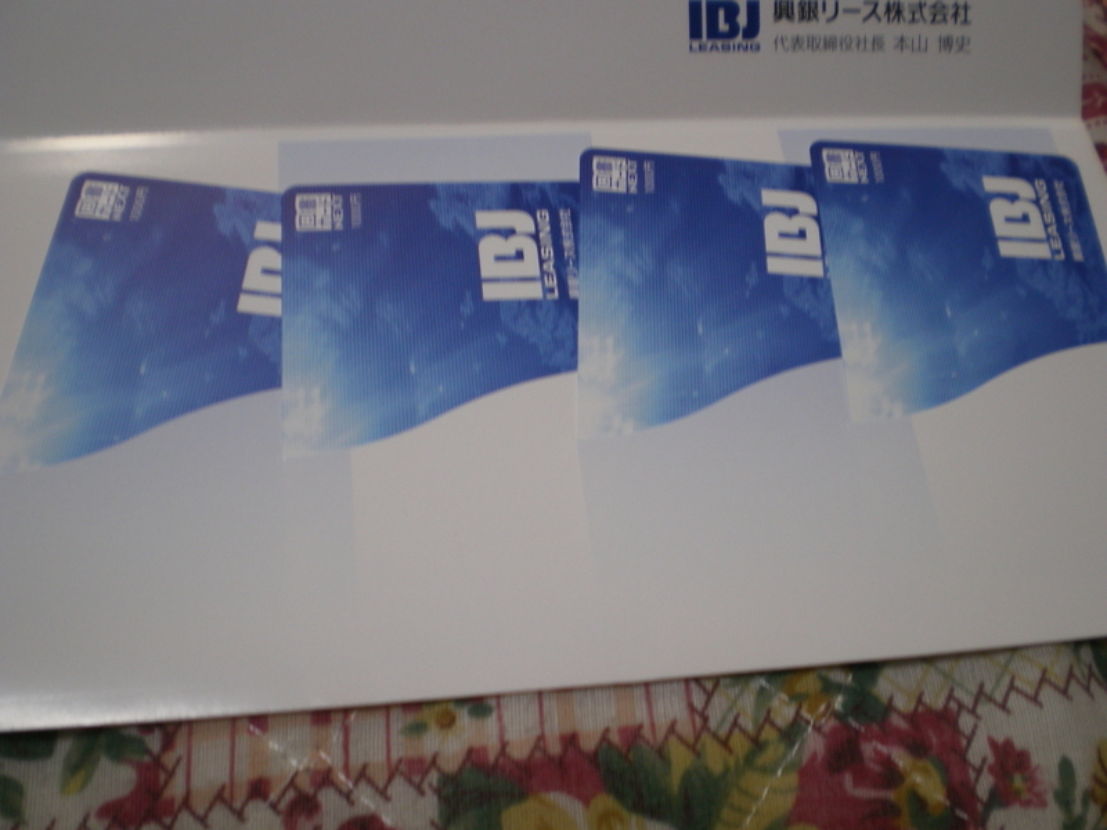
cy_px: 415
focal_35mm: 38
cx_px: 554
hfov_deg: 49.0
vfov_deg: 37.7
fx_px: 1215
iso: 125
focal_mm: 6.3
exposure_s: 1/30
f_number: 3.1
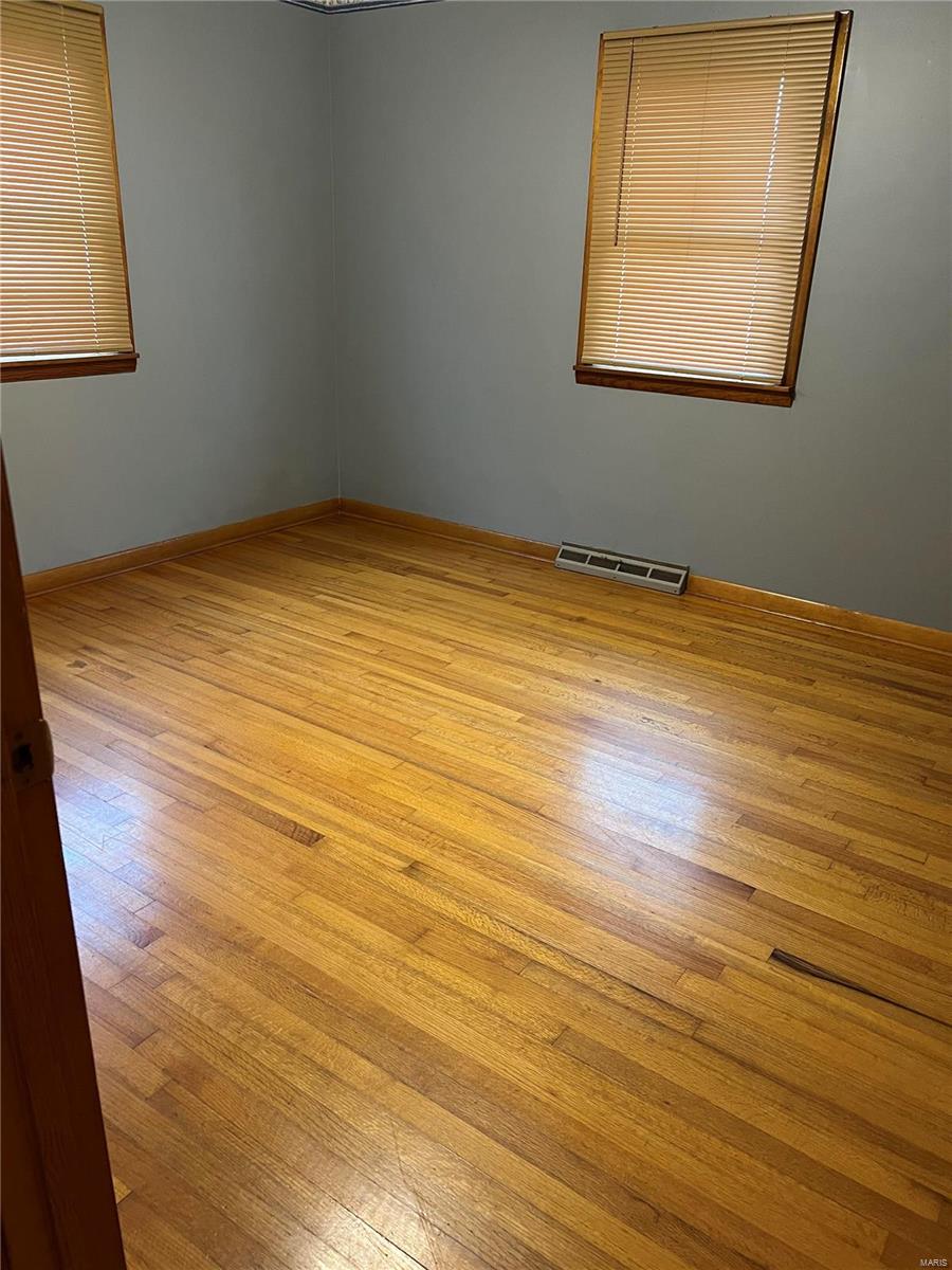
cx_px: 476
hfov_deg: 53.1
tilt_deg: -22.8
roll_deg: -1.1
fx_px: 953
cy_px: 635
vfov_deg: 67.3
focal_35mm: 26
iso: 250
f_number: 1.5
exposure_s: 1/60
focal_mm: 5.7
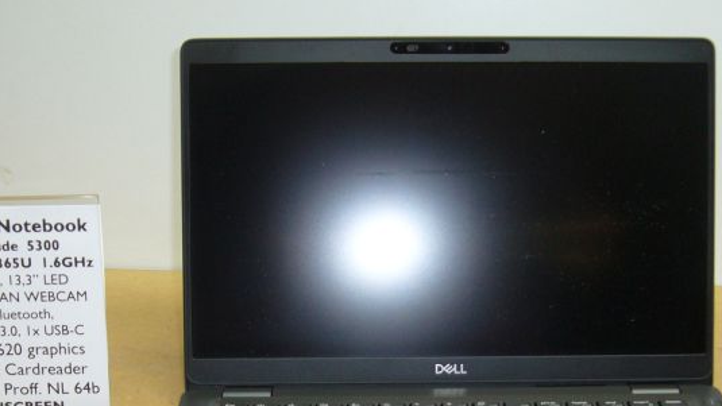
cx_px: 366
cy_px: 336
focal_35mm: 57
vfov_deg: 20.8
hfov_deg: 36.6
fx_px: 1091
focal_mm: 5.8
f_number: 2.8
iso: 100
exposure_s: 1/30
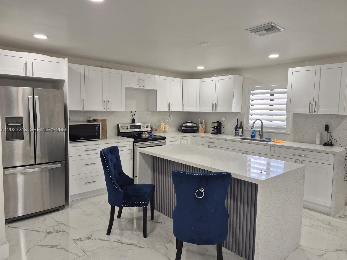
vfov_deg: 58.9
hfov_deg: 73.9
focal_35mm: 23
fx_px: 231
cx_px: 174
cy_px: 130
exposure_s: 1/120
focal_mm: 5.4
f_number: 1.8
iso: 80
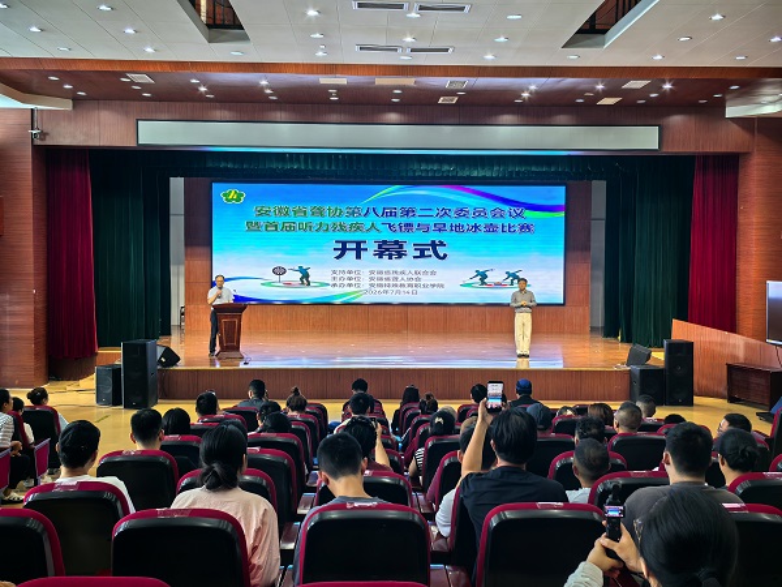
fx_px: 858
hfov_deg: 49.0
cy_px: 294
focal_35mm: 38
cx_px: 391
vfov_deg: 37.7
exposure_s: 1/100
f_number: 2
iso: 80
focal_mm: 5.75
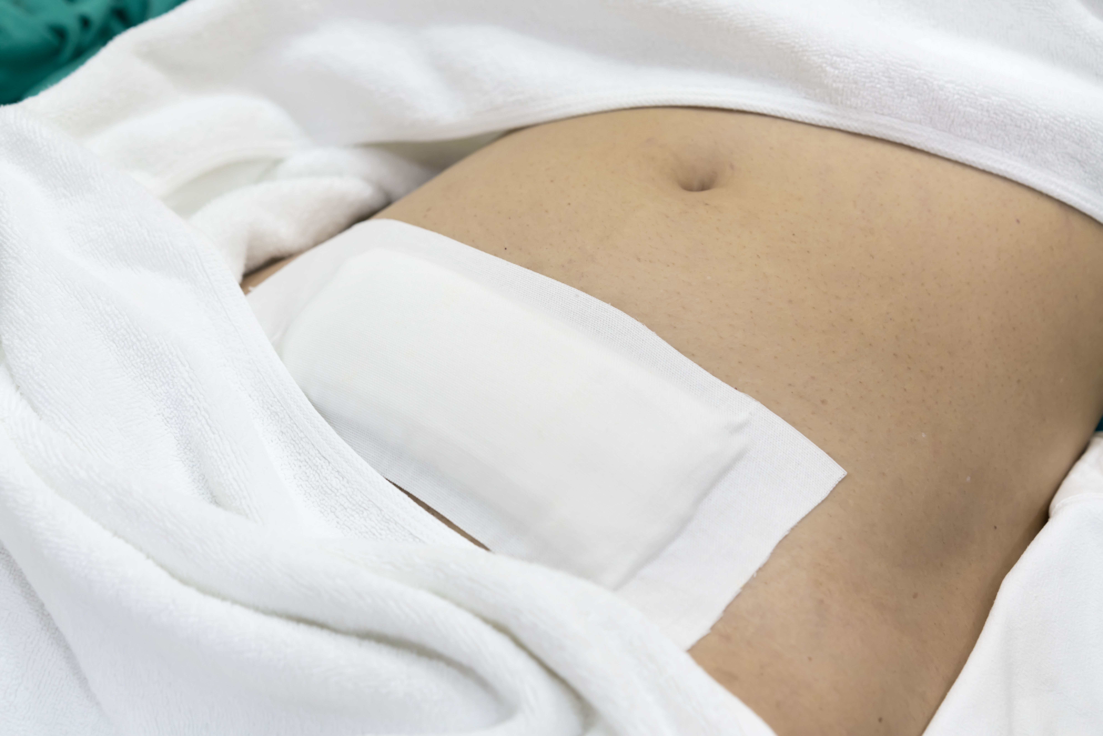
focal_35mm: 55
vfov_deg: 24.6
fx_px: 1685
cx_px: 552
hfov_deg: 36.2
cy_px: 368
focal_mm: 55
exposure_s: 1/30
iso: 640
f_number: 4.5
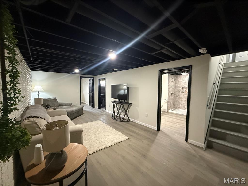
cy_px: 93
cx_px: 124
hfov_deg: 102.1
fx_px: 100
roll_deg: -0.2
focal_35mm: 14
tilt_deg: -4.2
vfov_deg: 85.7
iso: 800
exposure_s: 1/60
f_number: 2.2
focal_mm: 2.22
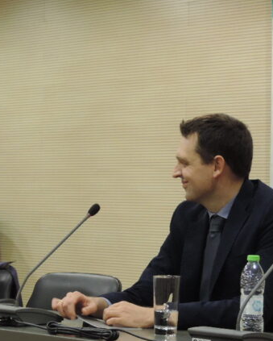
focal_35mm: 111
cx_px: 6
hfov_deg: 13.7
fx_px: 1120
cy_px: 272
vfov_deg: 17.2
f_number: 3.5
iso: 400
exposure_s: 1/25
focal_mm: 8.3
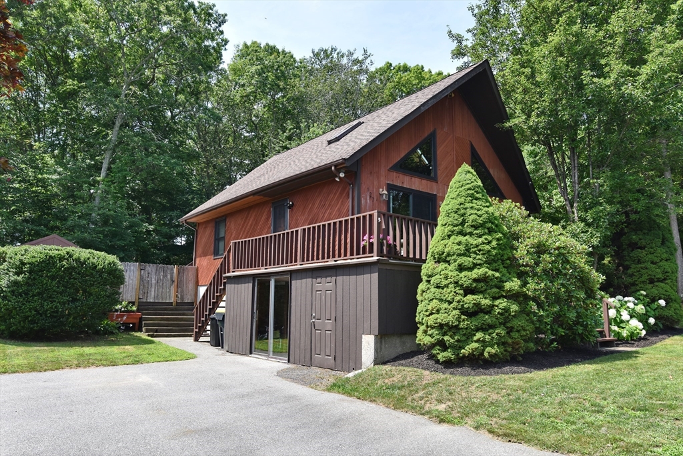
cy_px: 228
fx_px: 474
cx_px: 342
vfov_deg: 51.3
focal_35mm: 25
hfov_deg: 71.5
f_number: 11
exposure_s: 1/500
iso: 400
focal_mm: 25
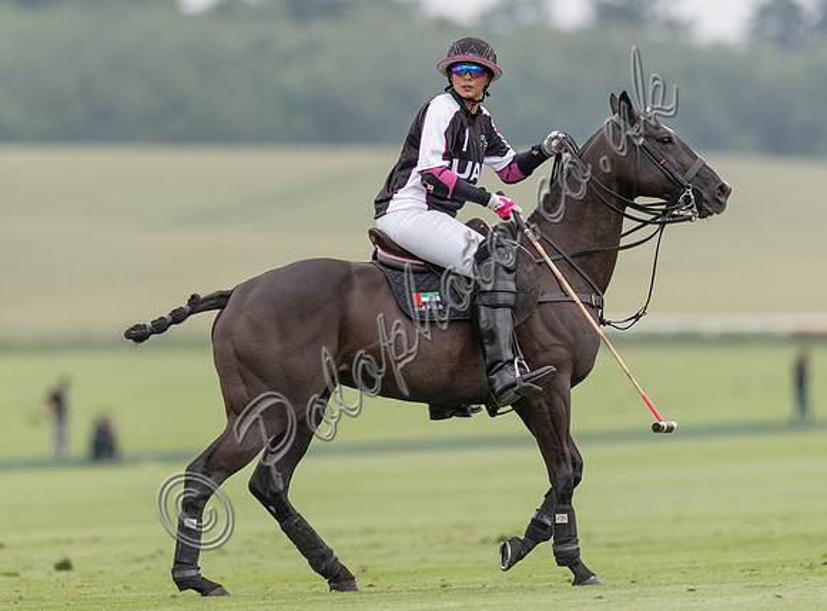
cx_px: 421
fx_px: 14686
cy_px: 220
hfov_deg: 3.2
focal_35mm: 618
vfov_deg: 2.4
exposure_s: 1/5000
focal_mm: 300
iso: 640
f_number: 2.8
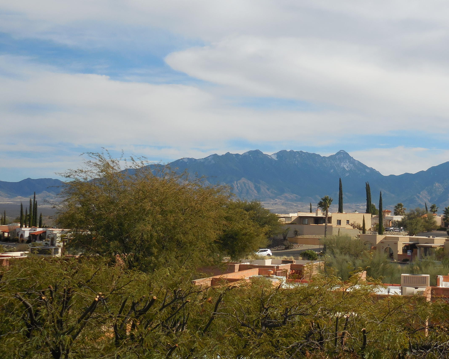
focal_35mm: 62
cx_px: 306
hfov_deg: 30.2
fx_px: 824
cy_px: 143
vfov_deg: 24.6
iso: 125
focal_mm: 8.1
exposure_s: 1/1250
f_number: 4.2
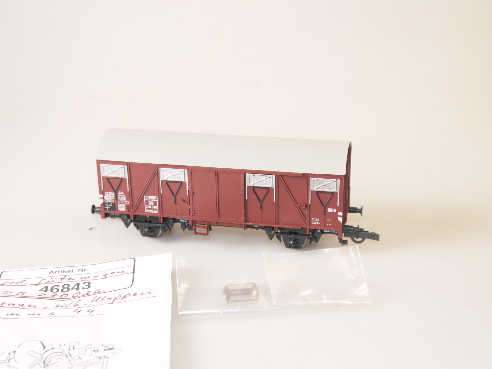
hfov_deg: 34.3
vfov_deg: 26.1
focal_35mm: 56
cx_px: 246
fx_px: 796
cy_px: 184
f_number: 4.2
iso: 100
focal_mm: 20
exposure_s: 1/40
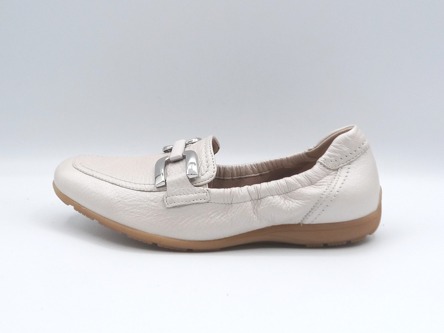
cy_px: 166
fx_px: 628
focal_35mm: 49
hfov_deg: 38.9
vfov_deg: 29.7
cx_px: 222
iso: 100
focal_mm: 4.8
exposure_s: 1/200
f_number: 5
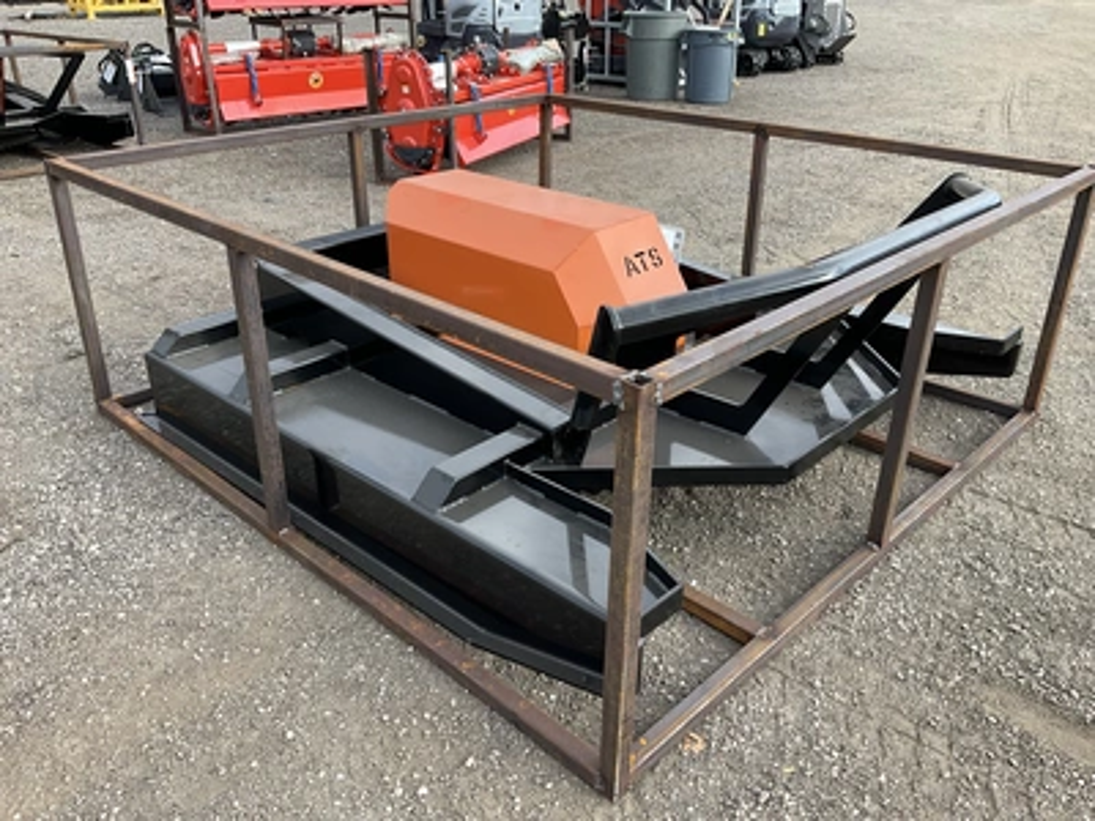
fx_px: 917
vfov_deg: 48.2
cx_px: 548
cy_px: 410
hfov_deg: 61.7
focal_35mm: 29
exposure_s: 1/318
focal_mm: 3
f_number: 1.8
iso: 25
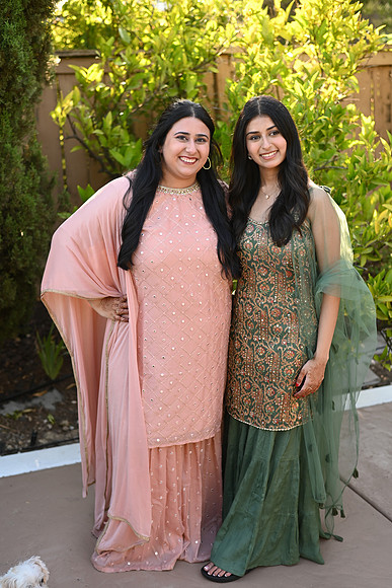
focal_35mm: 50
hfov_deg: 27.0
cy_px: 294
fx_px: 816
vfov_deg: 39.6
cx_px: 196
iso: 160
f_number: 2.8
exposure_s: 1/250
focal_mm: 50
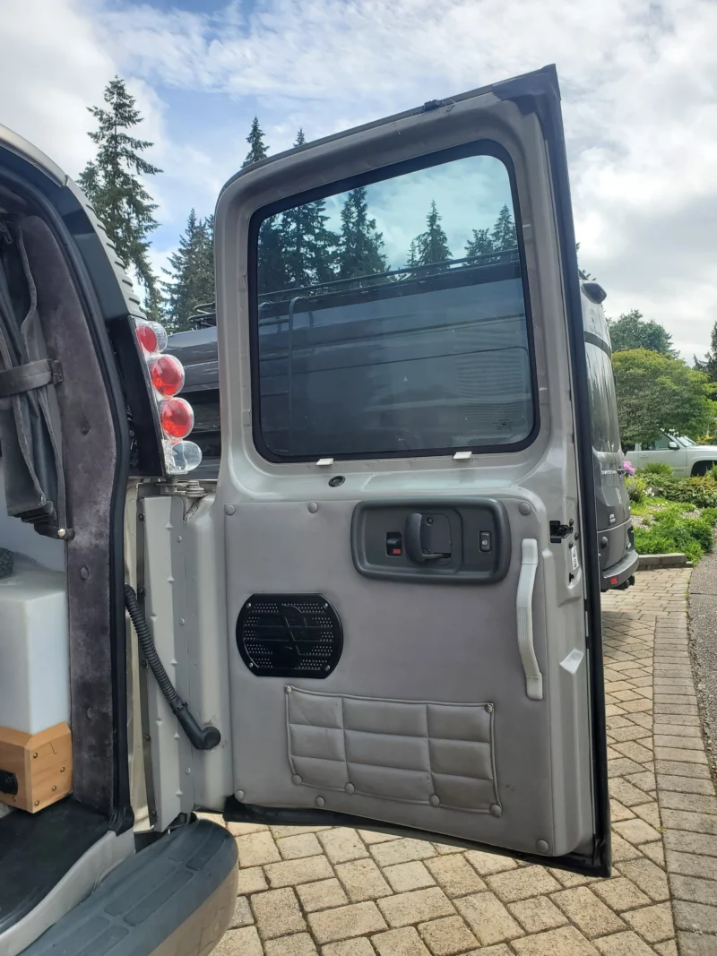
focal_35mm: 26
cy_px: 478
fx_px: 718
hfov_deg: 53.1
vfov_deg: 67.3
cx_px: 358
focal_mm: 4.3
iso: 50
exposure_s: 1/997
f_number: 2.4
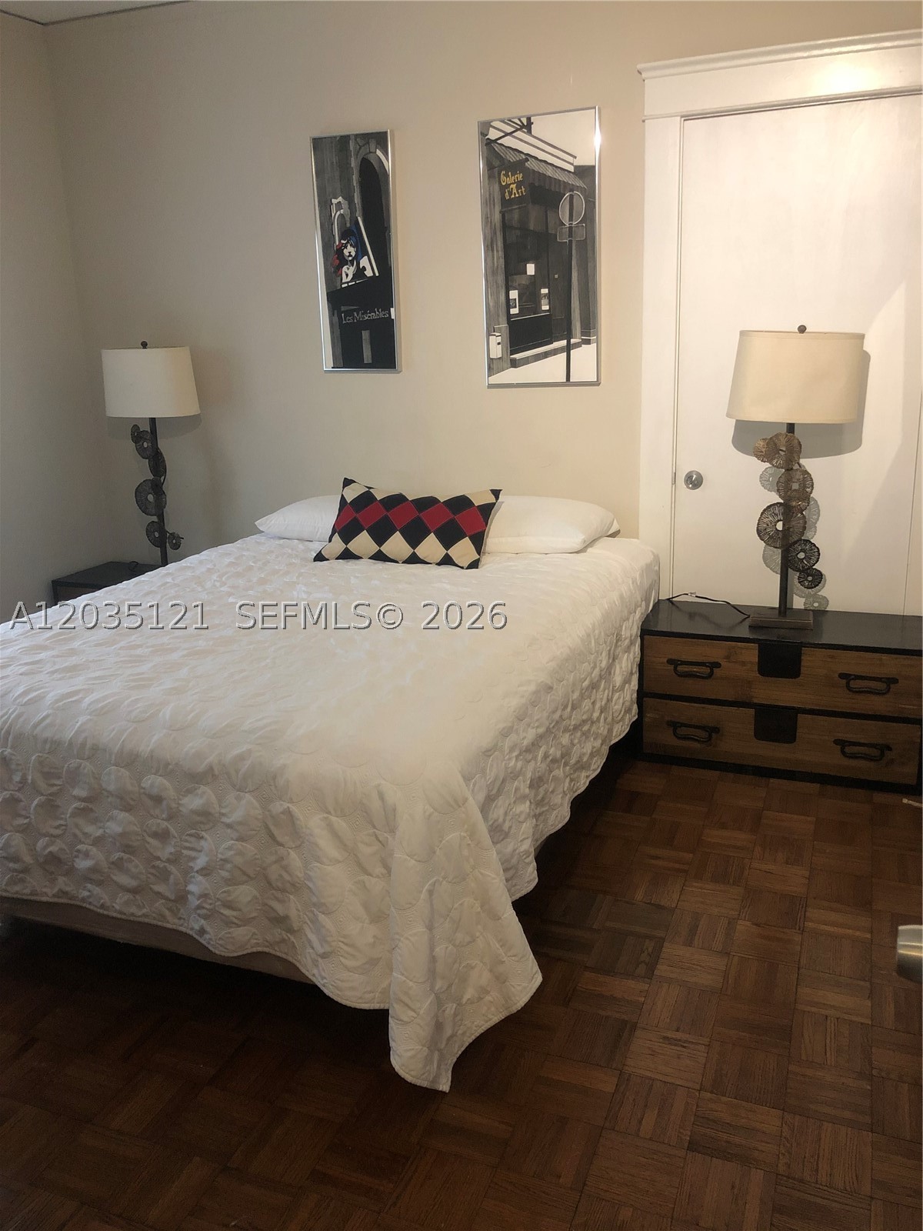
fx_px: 995
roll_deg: +2.4
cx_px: 462
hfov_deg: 49.7
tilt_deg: -14.5
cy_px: 616
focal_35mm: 28
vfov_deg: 63.4
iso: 80
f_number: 1.8
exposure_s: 1/15
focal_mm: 3.99
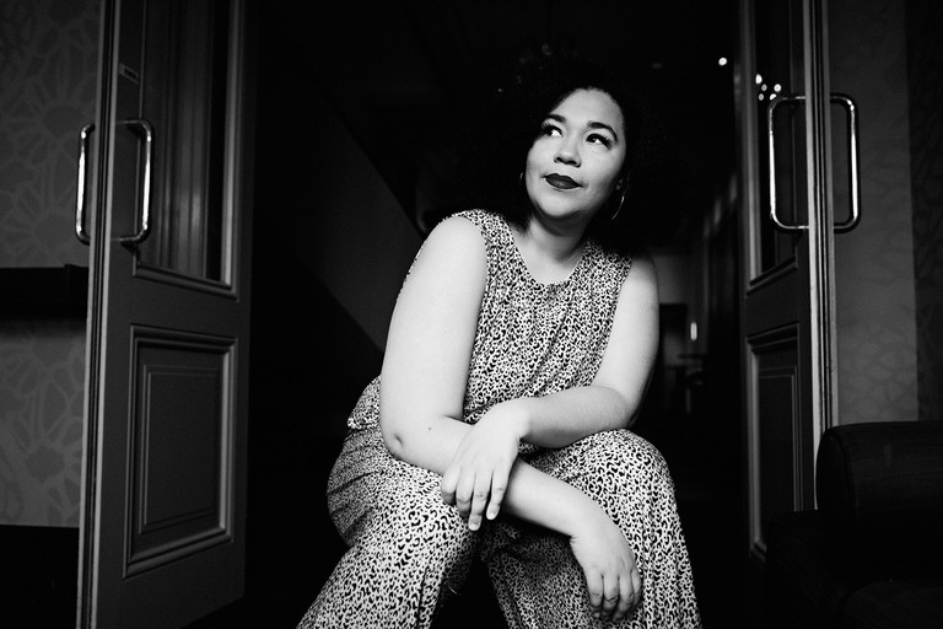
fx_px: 917
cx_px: 472
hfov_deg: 54.4
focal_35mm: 35
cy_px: 314
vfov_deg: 37.9
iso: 200
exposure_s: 1/50
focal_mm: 35
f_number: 3.2
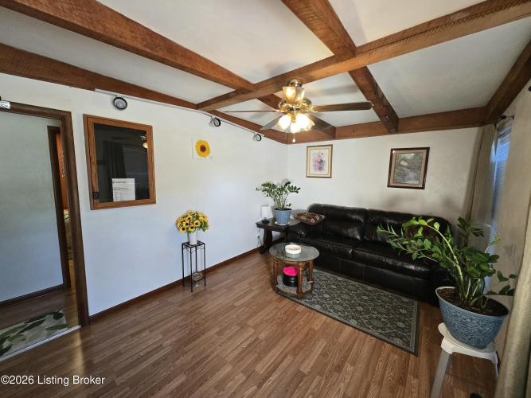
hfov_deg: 106.2
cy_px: 199
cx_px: 266
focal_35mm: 13
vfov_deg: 89.9
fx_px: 199
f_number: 2.2
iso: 200
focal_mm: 1.7
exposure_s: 1/60
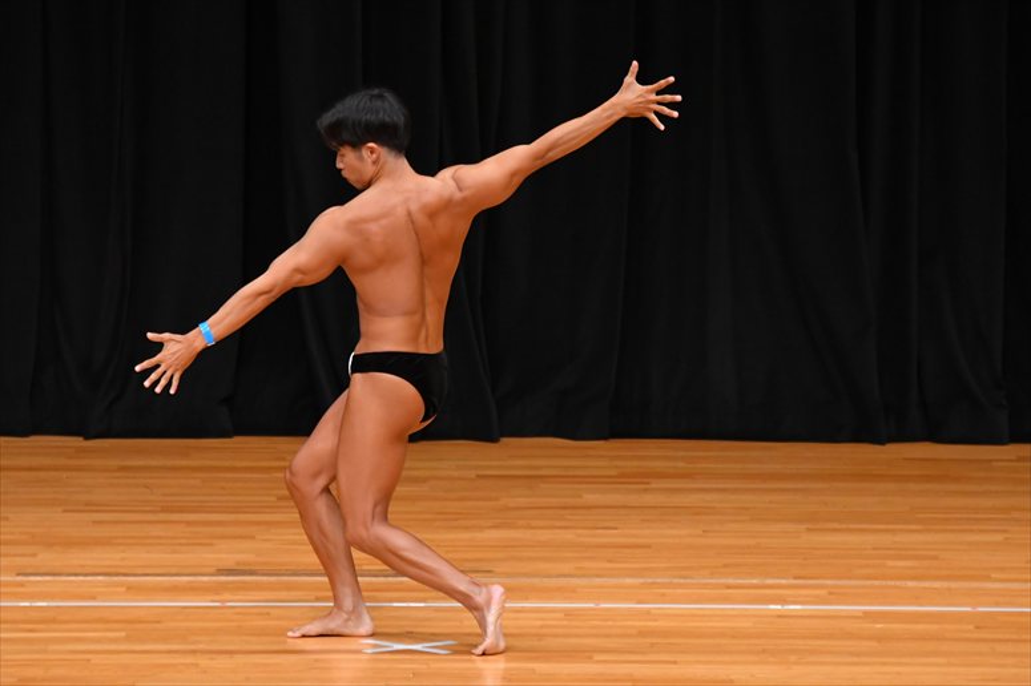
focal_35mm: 315
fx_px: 9017
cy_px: 343
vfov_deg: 4.4
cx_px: 516
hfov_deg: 6.5
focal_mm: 210
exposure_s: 1/400
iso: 3200
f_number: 5.6
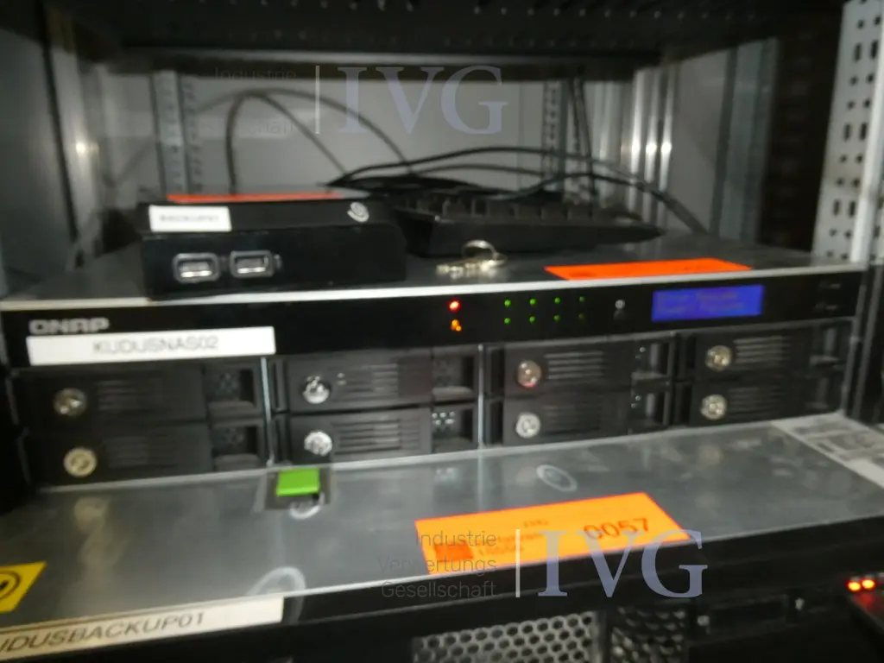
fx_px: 613
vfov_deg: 56.8
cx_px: 442
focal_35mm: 24
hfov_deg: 71.6
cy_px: 332
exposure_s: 1/60
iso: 800
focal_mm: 4.3
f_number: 3.3
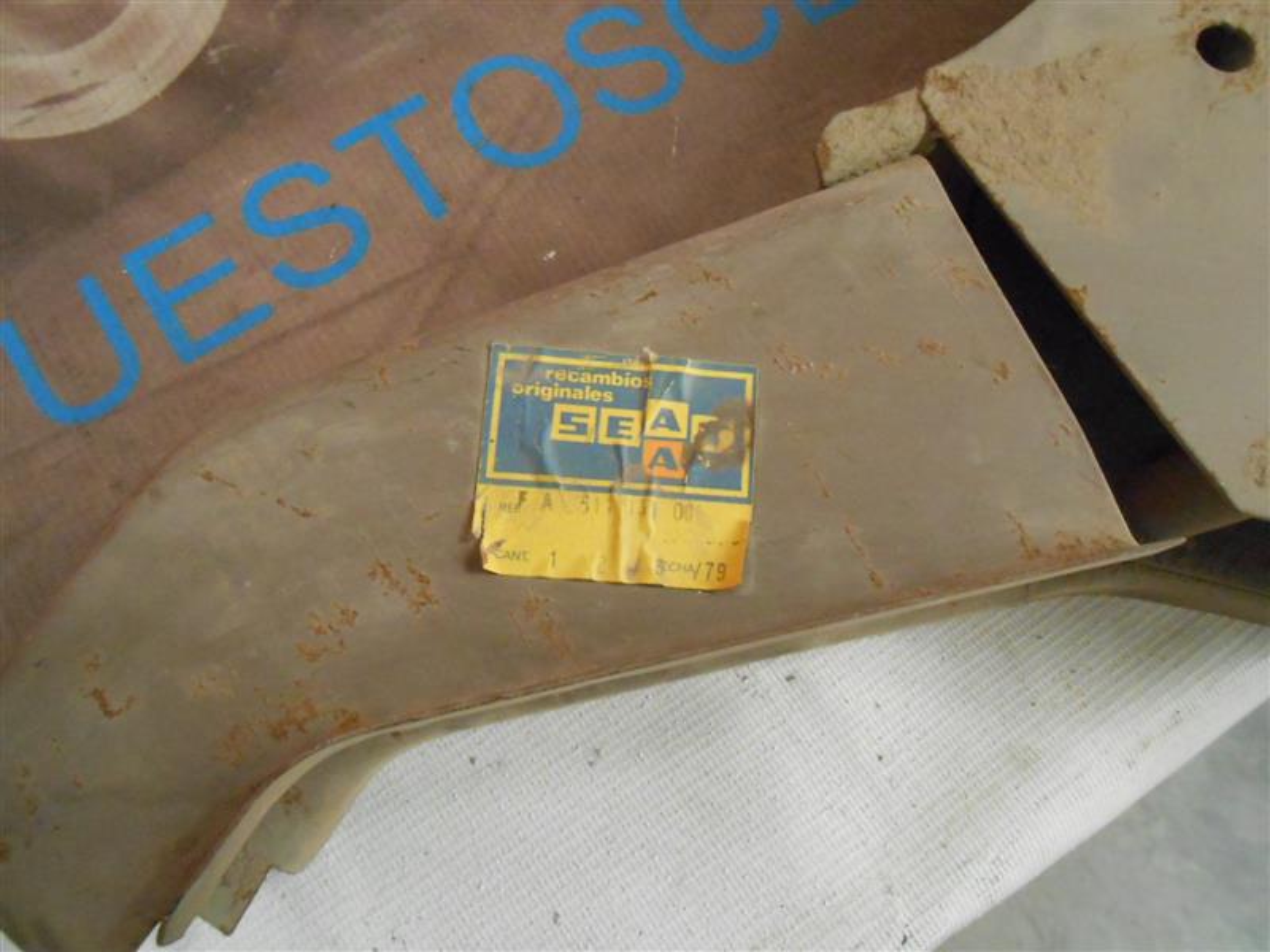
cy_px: 476
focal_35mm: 26
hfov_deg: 67.3
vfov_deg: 53.1
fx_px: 954
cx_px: 635
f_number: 3.5
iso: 800
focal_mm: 4.6
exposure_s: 1/15
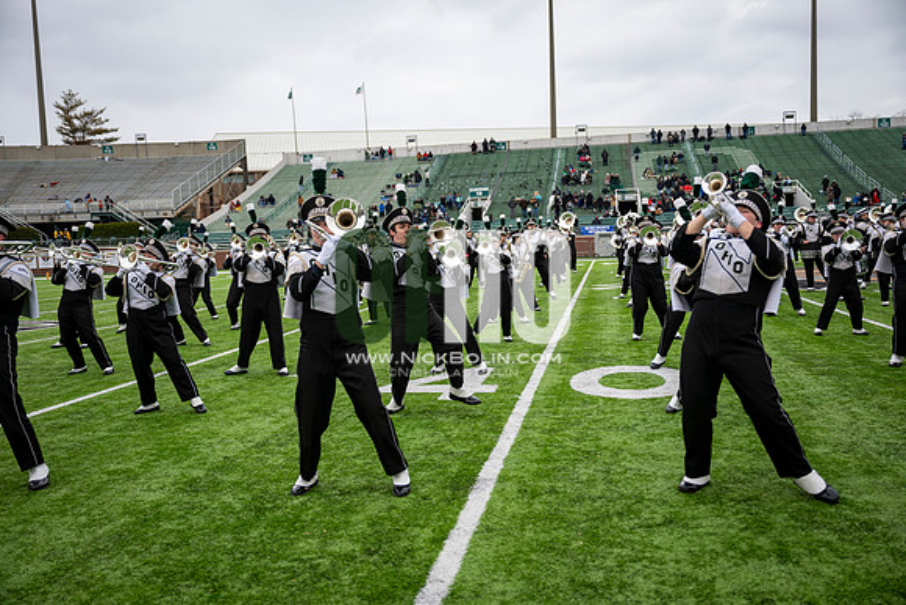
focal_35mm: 32
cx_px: 453
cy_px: 302
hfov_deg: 58.0
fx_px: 818
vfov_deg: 40.6
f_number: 2.8
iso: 100
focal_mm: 32.5
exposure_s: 1/500
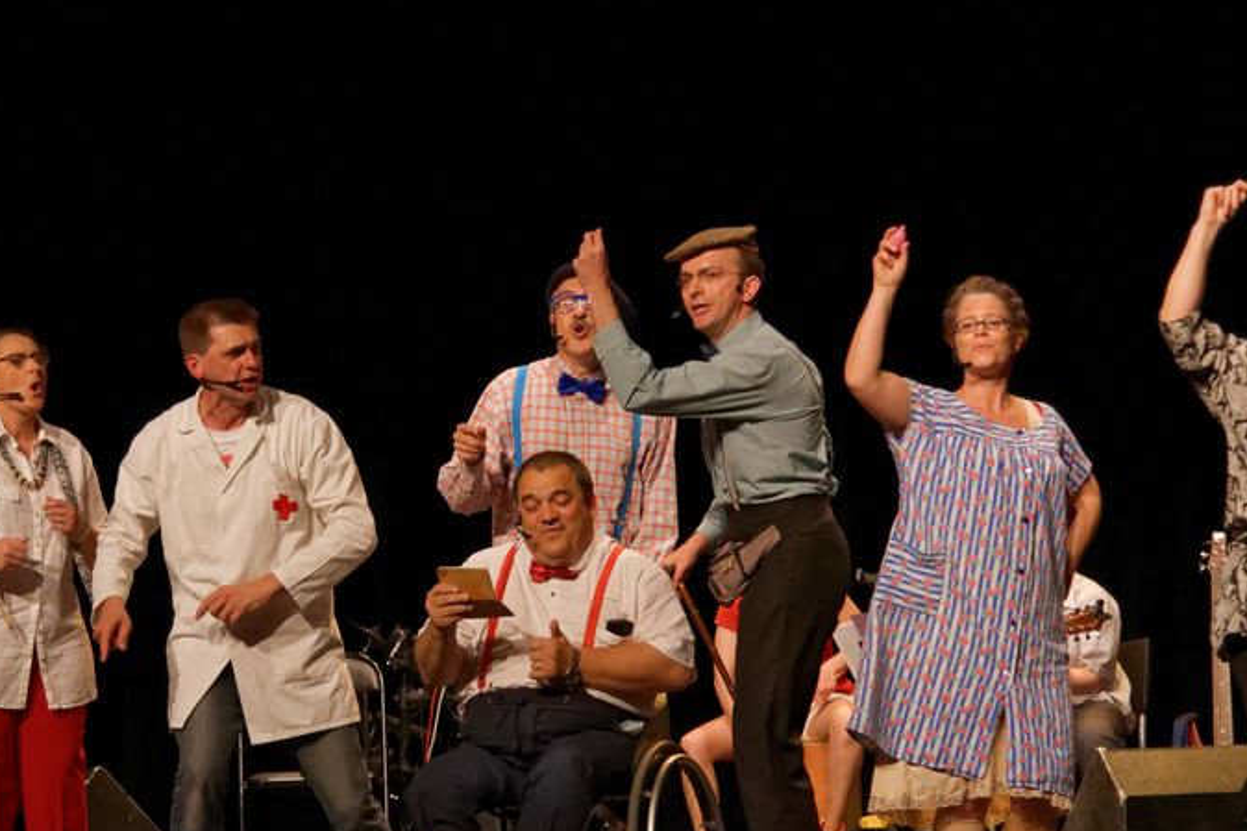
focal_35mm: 133
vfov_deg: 10.3
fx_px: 4606
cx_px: 389
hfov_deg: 15.4
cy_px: 576
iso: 3200
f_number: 4
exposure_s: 1/400
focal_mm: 70
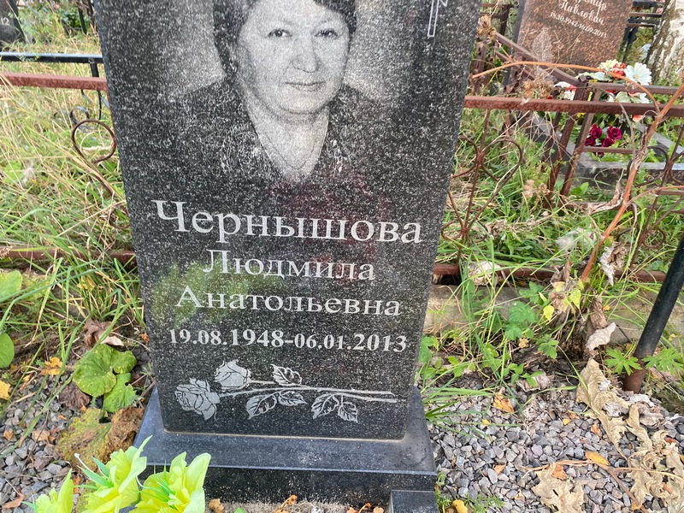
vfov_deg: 53.1
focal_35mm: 26
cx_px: 342
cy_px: 256
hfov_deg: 67.3
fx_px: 514
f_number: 1.8
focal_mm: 4.25
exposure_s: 1/121
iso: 80
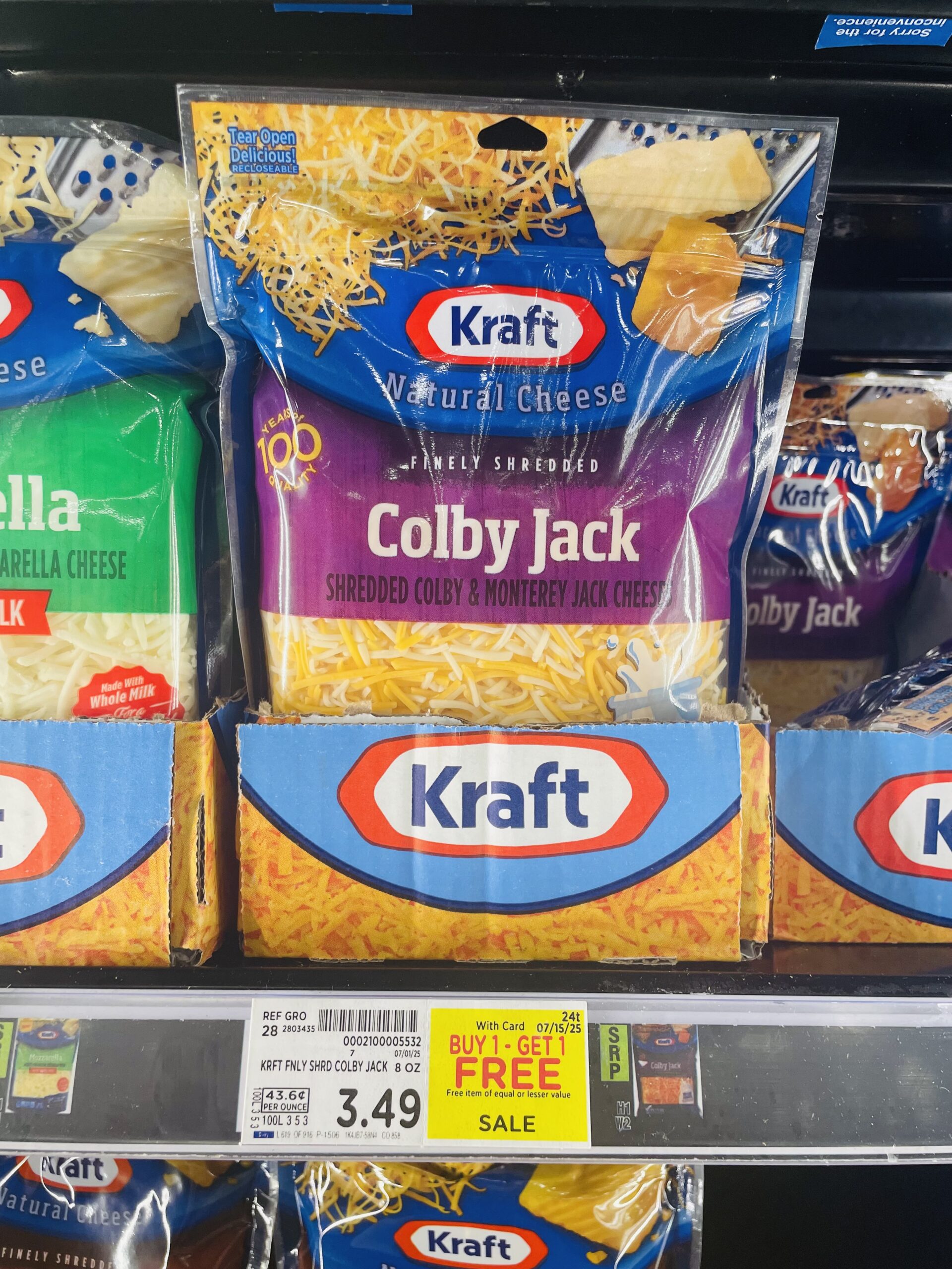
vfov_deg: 67.3
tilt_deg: +2.8
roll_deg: +0.1
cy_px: 634
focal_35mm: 26
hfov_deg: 53.1
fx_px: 953
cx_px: 476
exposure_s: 1/120
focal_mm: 4.2
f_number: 1.6
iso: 100
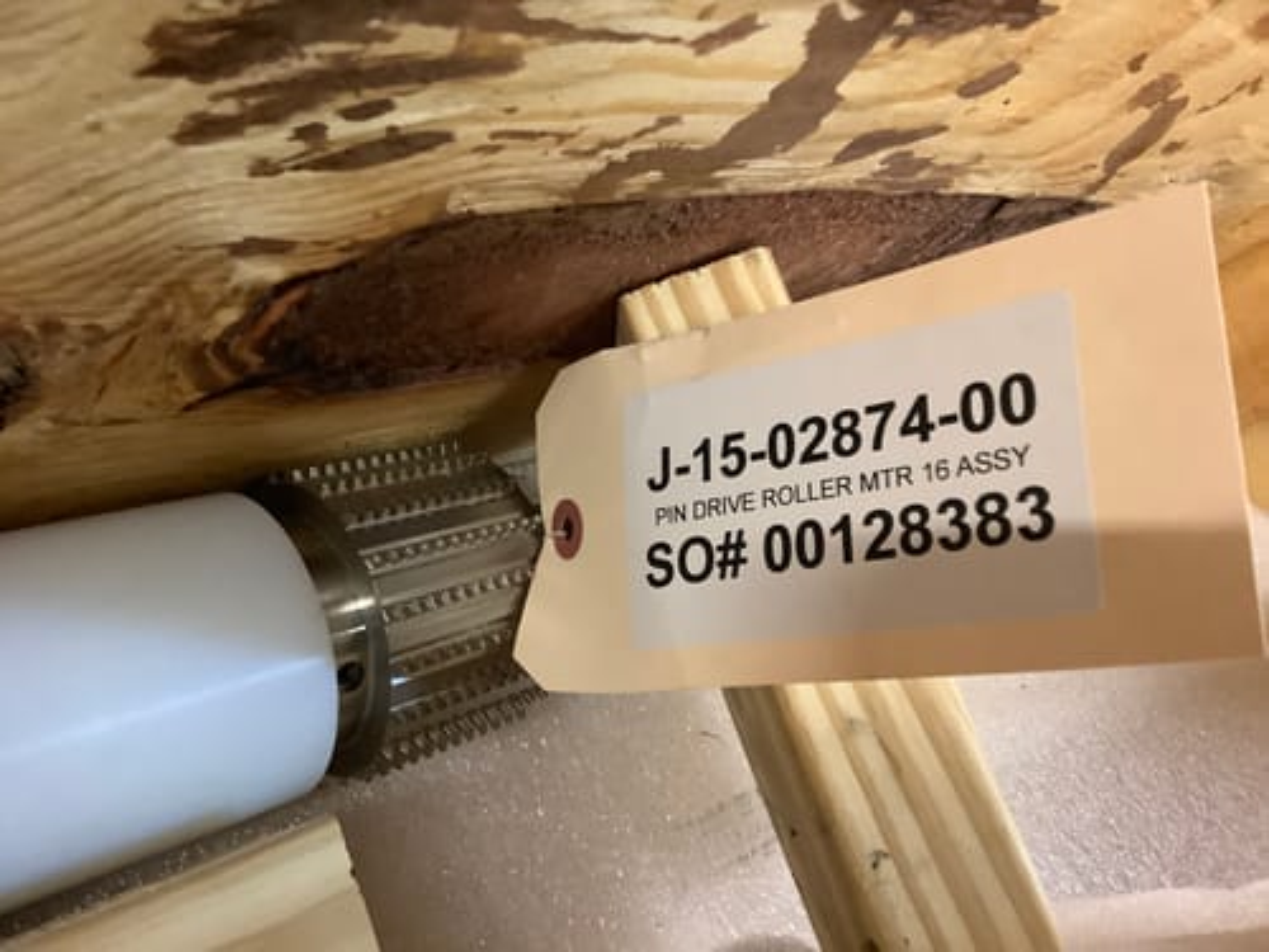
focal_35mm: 31
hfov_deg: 58.4
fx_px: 1136
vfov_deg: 45.4
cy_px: 476
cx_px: 634
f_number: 2.4
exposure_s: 1/25
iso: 500
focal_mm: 3.3
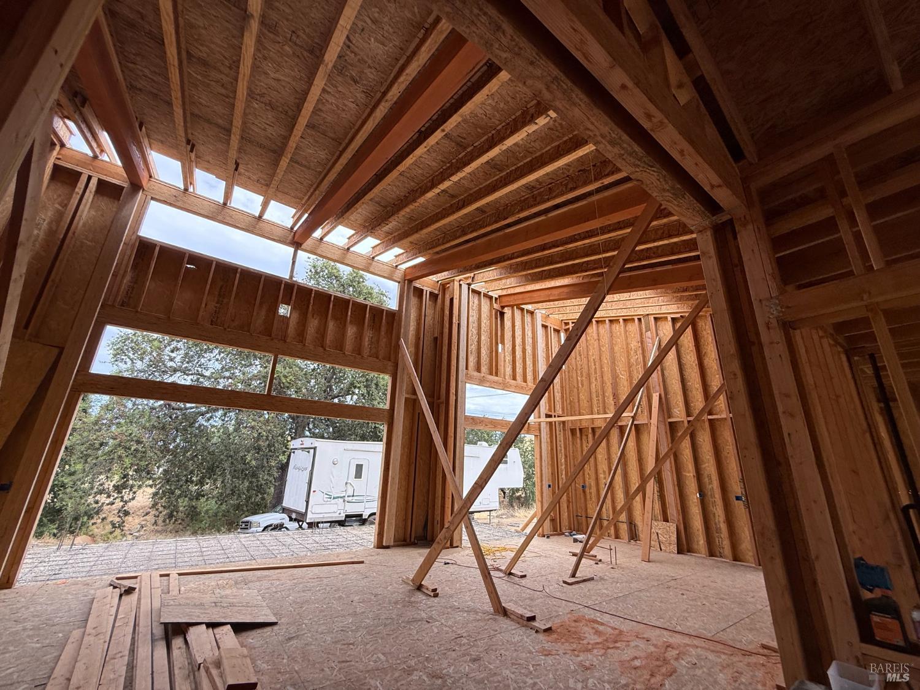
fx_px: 372
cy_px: 345
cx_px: 460
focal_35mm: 14
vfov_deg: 85.7
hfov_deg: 102.1
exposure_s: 1/506
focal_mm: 2.22
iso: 64
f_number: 2.2
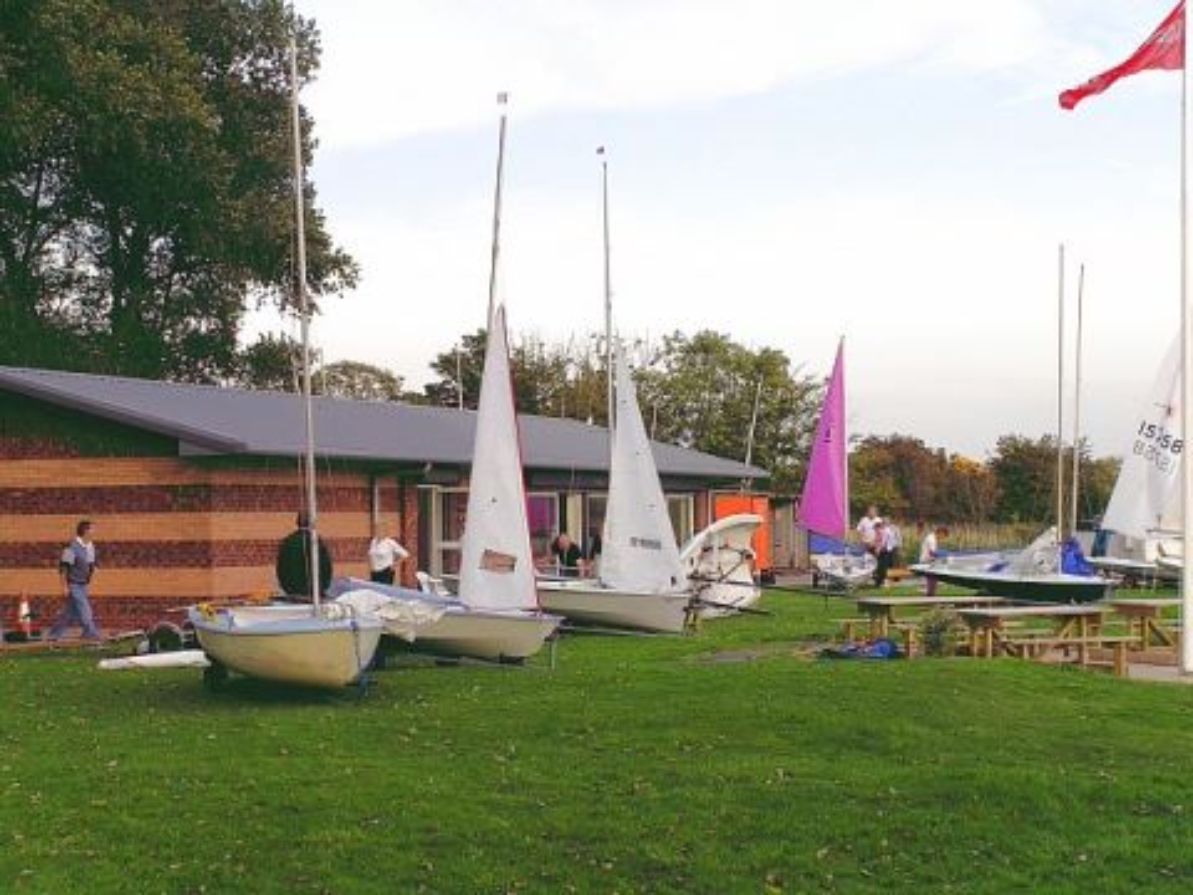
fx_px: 2309
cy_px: 448
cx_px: 596
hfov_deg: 29.0
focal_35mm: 67
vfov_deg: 21.9
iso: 50
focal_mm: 11.1
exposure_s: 1/125
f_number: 5
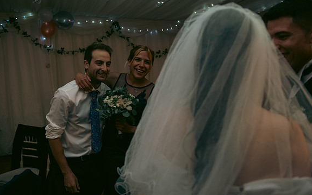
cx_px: 155
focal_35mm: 35
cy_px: 99
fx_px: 298
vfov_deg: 36.3
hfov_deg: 55.3
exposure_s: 1/160
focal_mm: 34
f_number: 3.5
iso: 800
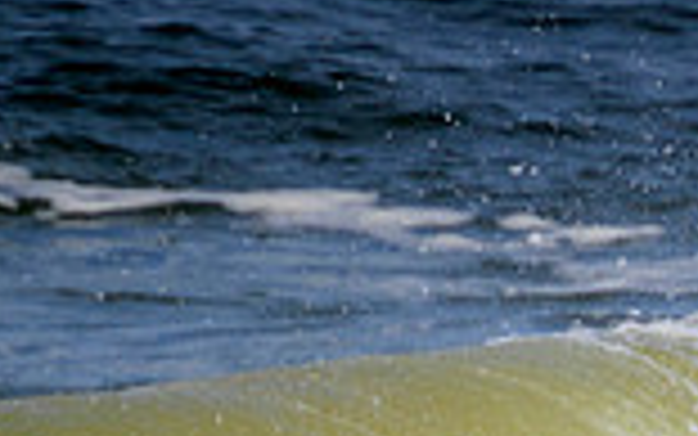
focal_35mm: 3061
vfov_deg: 0.4
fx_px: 58250
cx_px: 1211
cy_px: 654
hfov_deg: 0.7
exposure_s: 1/2000
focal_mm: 800
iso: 400
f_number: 11
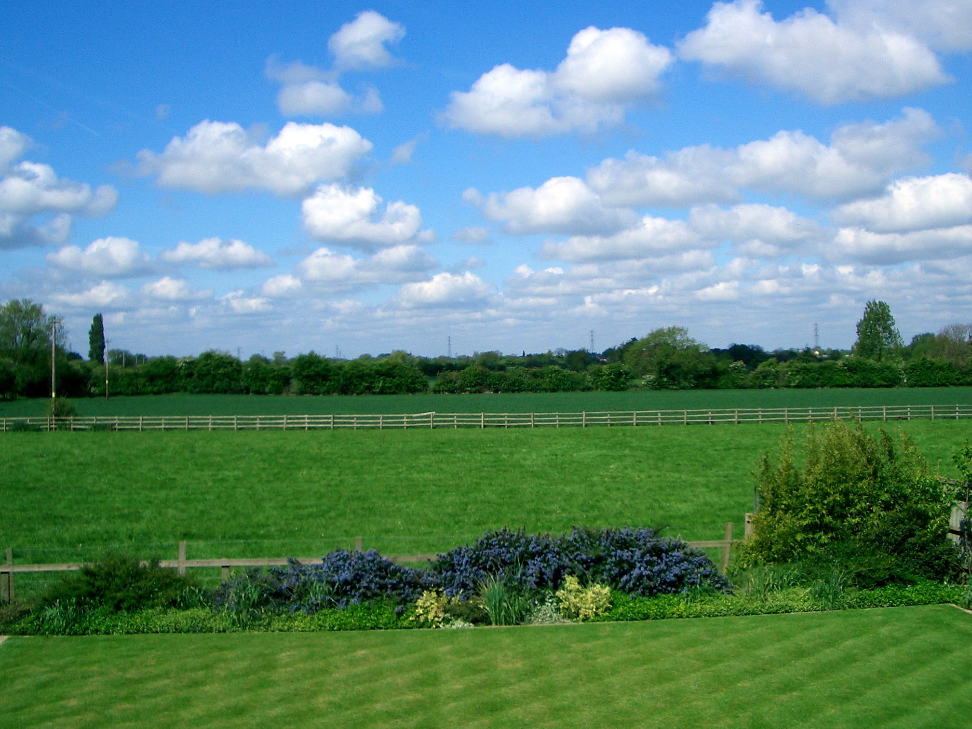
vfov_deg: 35.9
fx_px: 1123
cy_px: 319
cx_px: 498
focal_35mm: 40
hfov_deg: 46.8
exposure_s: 1/800
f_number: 4.3
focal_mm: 5.8
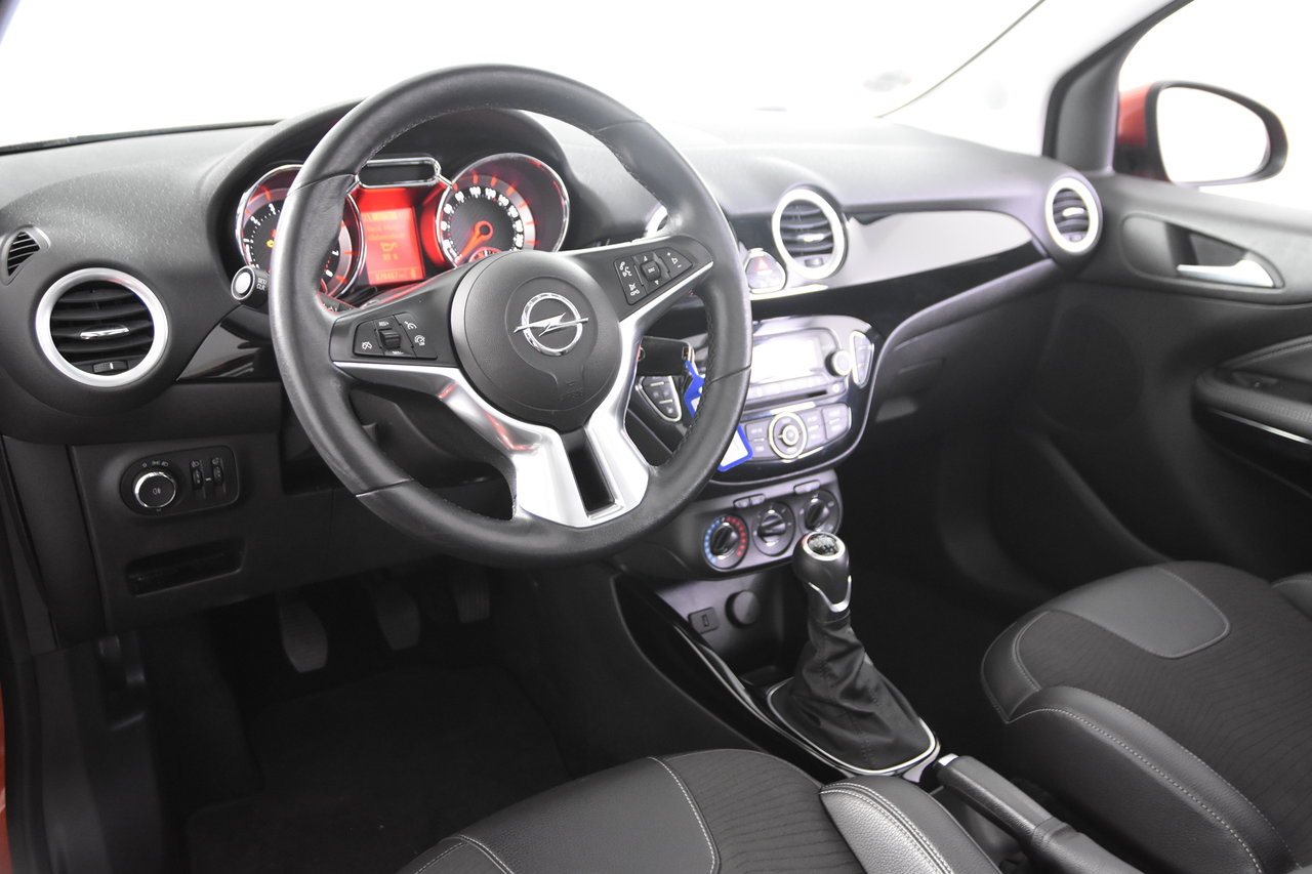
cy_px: 437
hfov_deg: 57.2
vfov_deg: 40.0
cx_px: 656
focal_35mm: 33
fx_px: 1202
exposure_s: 1/30
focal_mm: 22
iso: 2800
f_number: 3
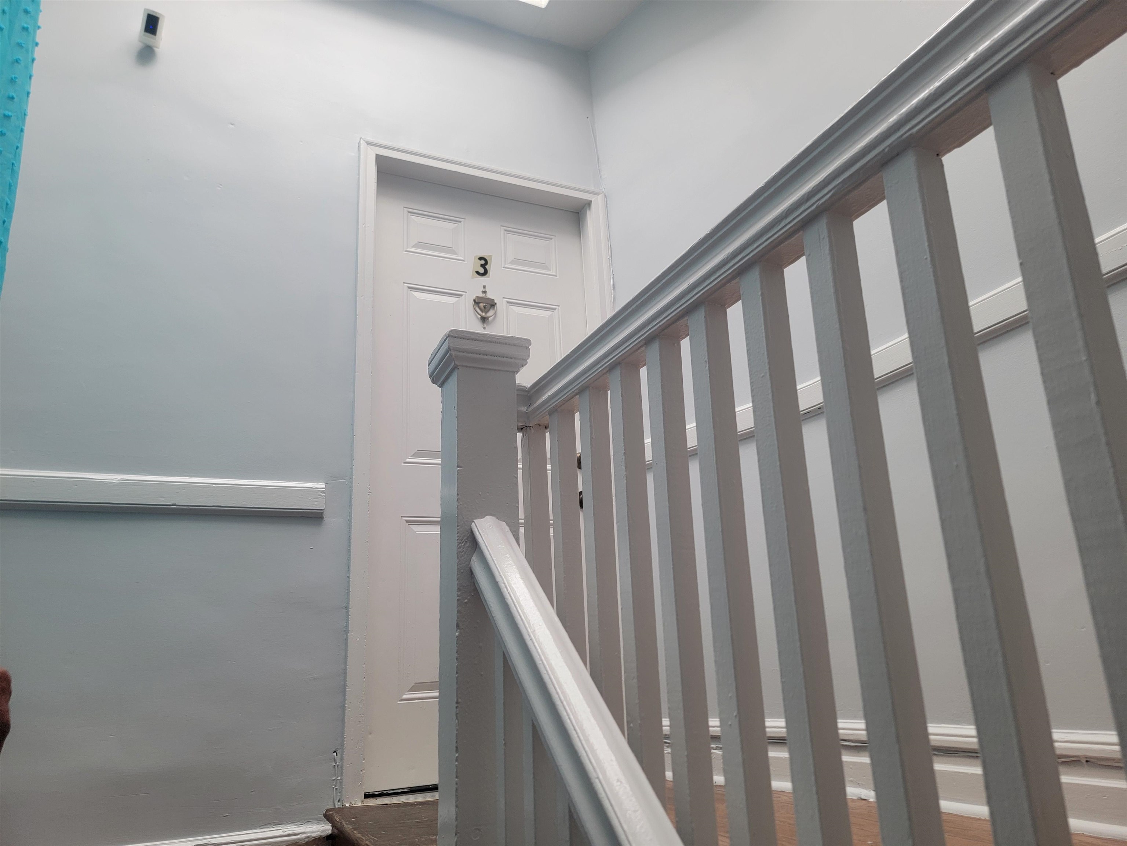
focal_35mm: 24
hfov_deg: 71.6
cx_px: 564
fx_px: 781
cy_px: 423
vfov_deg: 56.8
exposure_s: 1/120
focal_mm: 6.7
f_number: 1.8
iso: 64
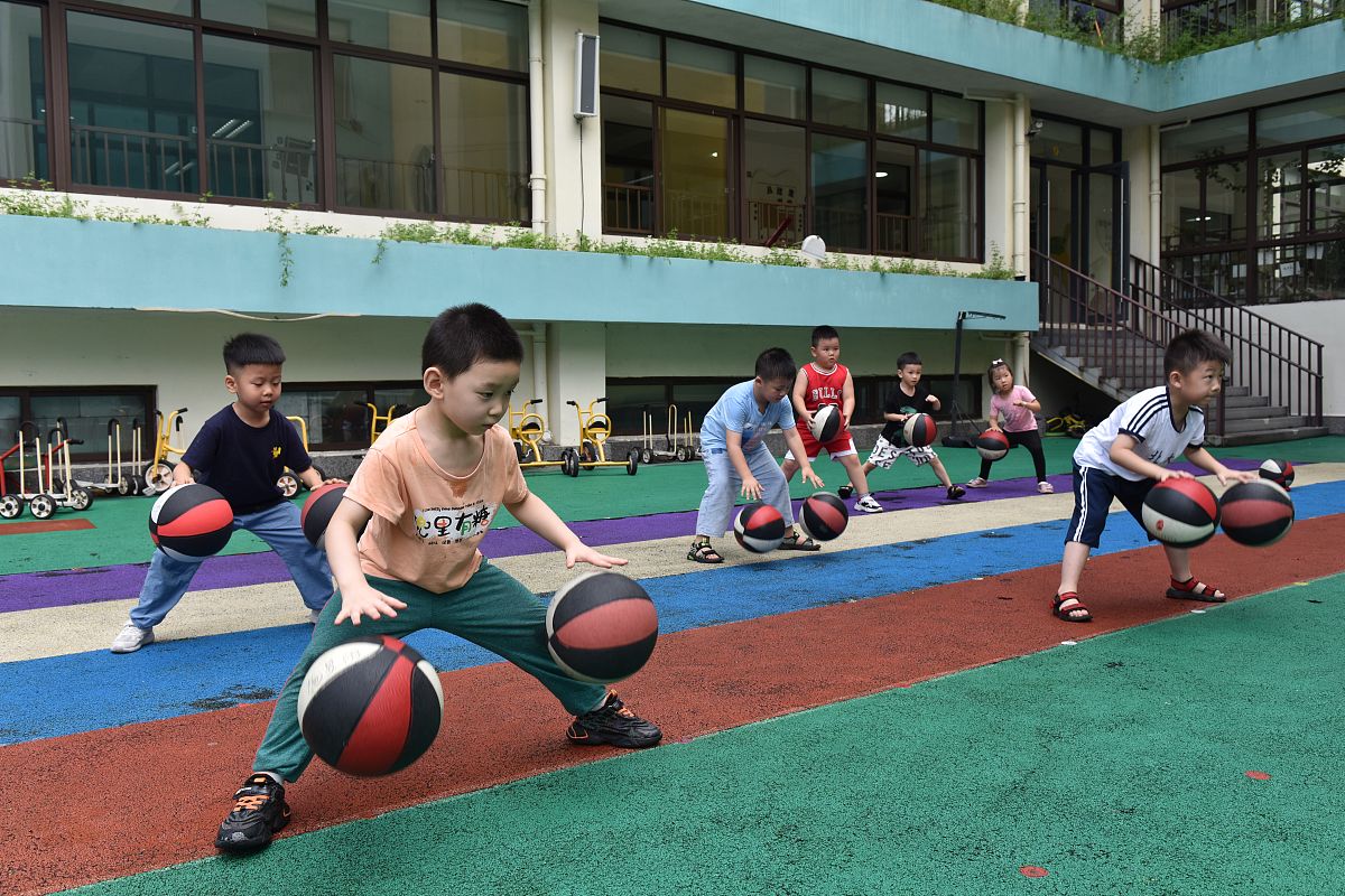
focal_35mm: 31
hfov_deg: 60.3
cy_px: 448
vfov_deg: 42.3
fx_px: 1158
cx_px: 672
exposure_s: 1/250
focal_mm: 31
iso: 320
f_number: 8
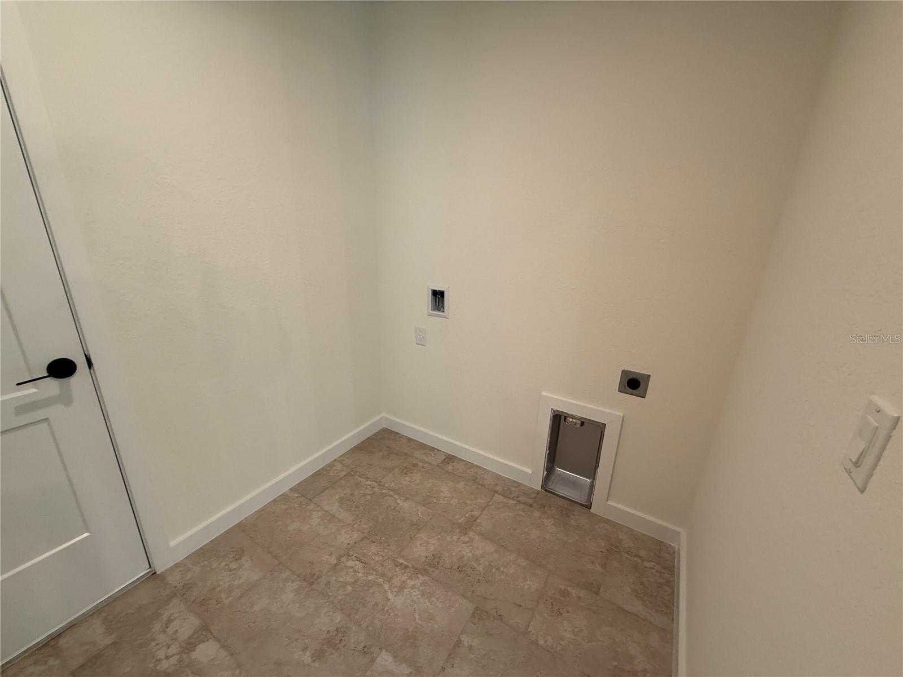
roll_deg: -1.8
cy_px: 338
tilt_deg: -17.0
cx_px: 452
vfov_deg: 85.7
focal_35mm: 14
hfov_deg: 102.1
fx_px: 365
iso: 160
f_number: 2.2
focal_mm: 2.22
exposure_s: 1/60
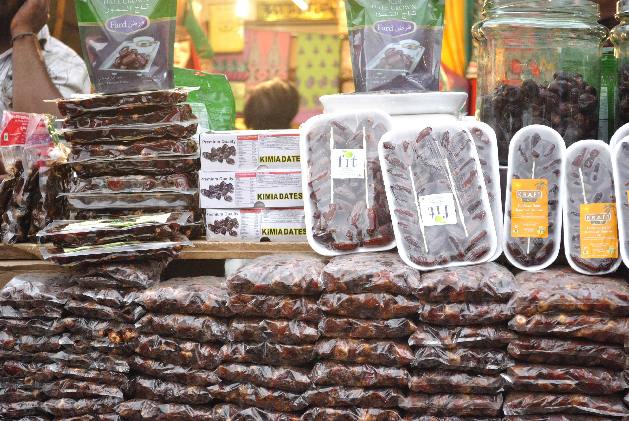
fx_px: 1443
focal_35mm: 82
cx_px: 314
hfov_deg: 24.6
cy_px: 210
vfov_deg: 16.6
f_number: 5.6
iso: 400
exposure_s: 1/30
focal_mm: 55
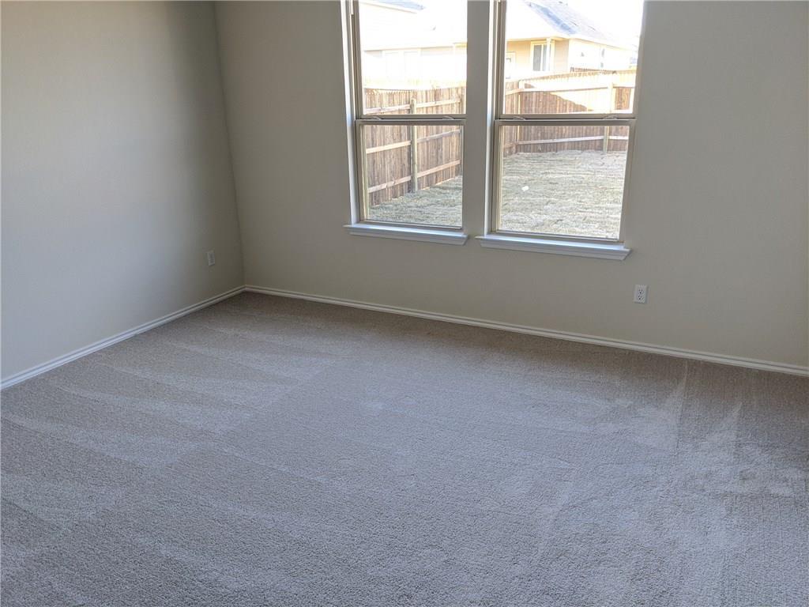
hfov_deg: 65.3
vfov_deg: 51.4
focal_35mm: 27
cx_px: 404
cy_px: 304
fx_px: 631
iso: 107
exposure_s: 1/97
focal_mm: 4.38
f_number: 1.73
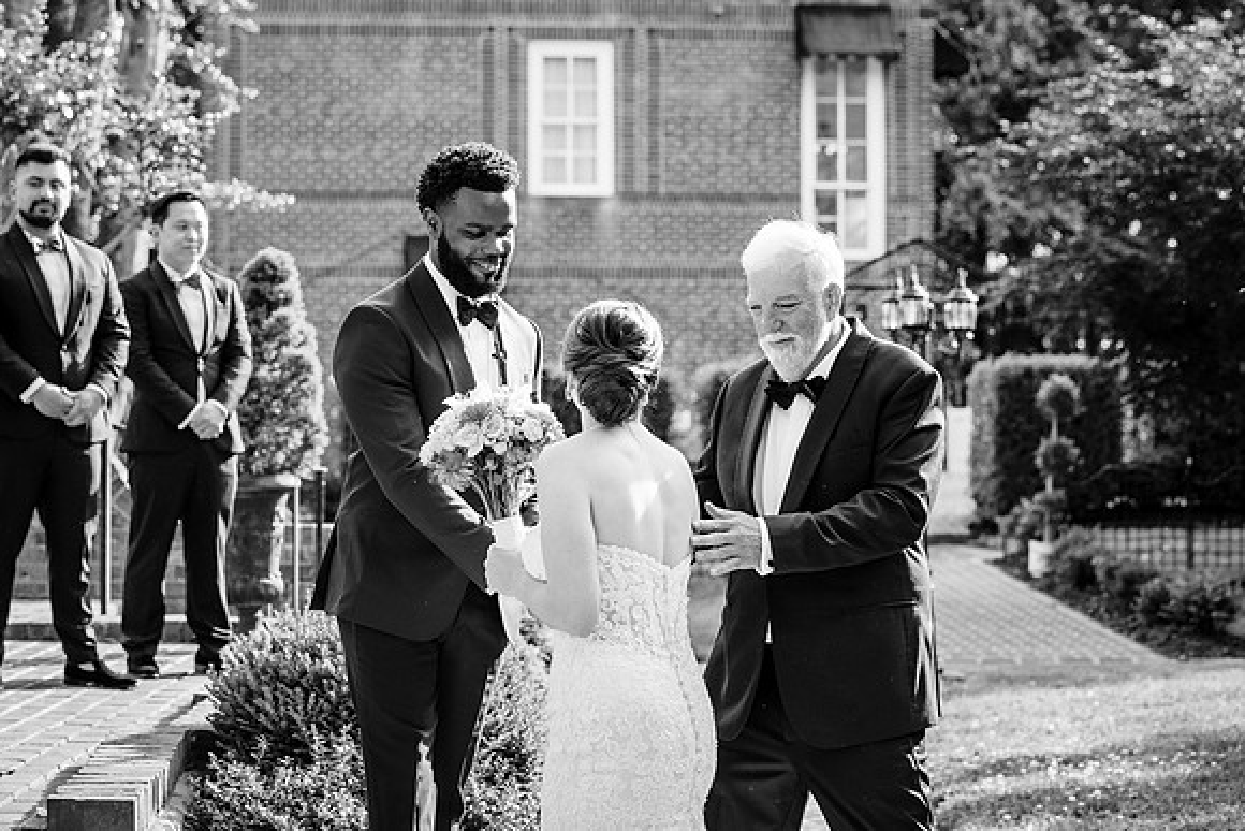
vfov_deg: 15.0
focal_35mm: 91
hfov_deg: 22.3
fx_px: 3153
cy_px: 345
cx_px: 461
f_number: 4
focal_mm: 70
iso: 320
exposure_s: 1/400
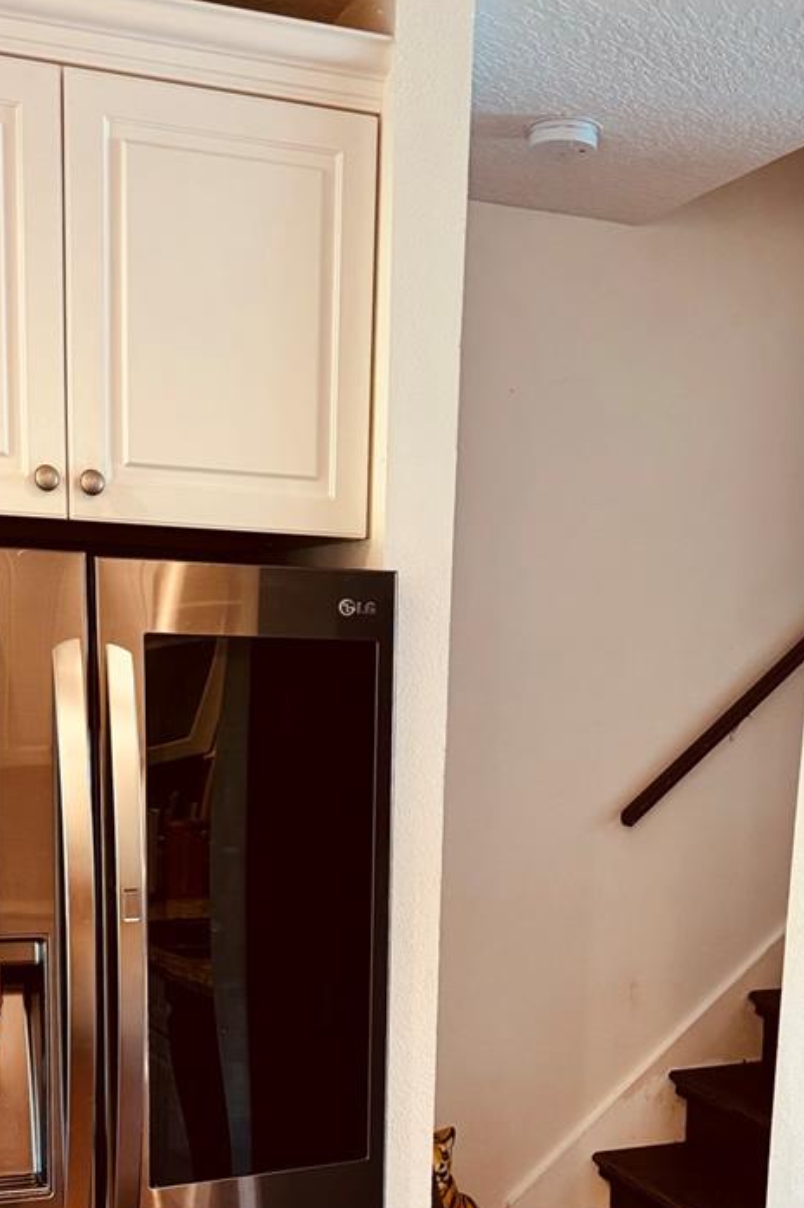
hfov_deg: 31.1
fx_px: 1442
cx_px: 373
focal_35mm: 43
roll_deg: -1.4
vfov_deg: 43.9
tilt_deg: -10.7
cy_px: 913
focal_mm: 6.86
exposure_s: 1/60
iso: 320
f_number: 1.78
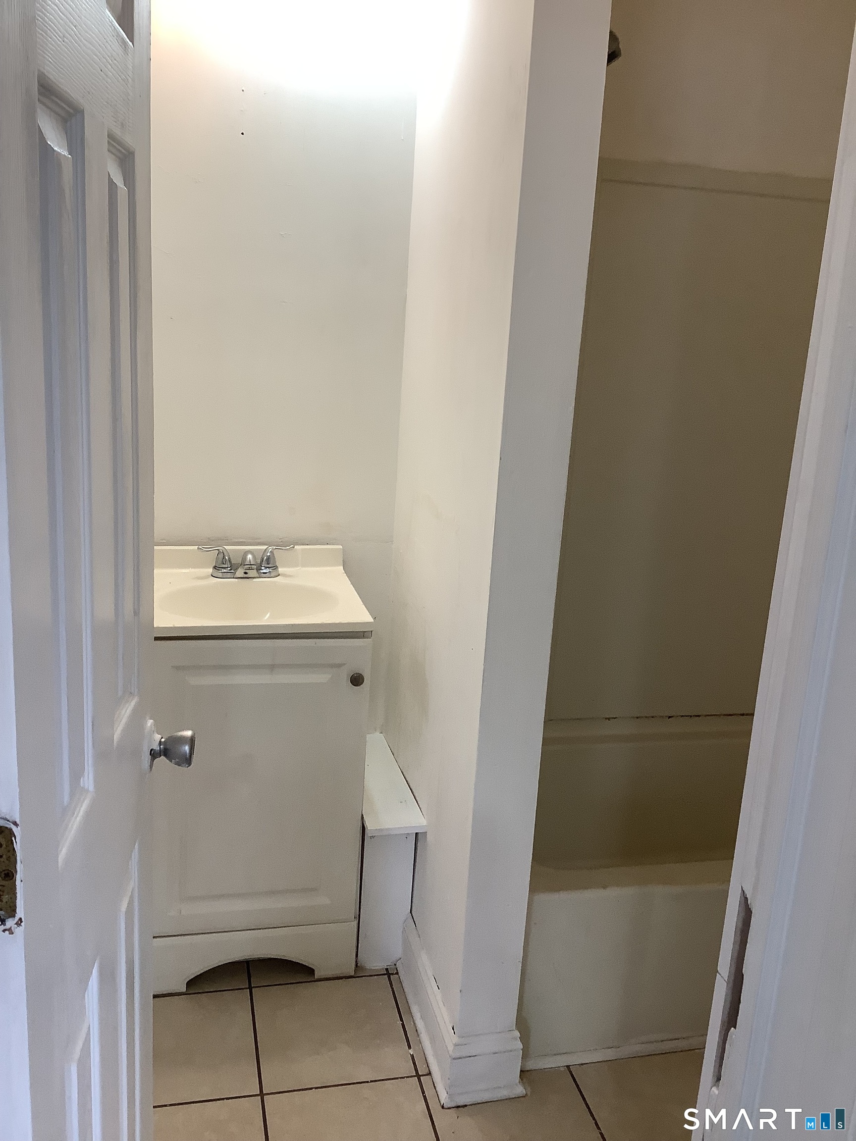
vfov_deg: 58.4
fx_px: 1022
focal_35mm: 31
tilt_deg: -15.1
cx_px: 428
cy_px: 570
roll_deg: -3.1
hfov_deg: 45.4
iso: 100
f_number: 2.4
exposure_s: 1/60
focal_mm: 3.3
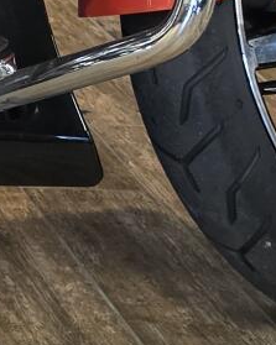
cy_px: -185
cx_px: -599
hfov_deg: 8.0
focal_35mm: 161
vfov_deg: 11.5
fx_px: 1645
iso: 500
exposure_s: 1/120
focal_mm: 6.5
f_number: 1.4
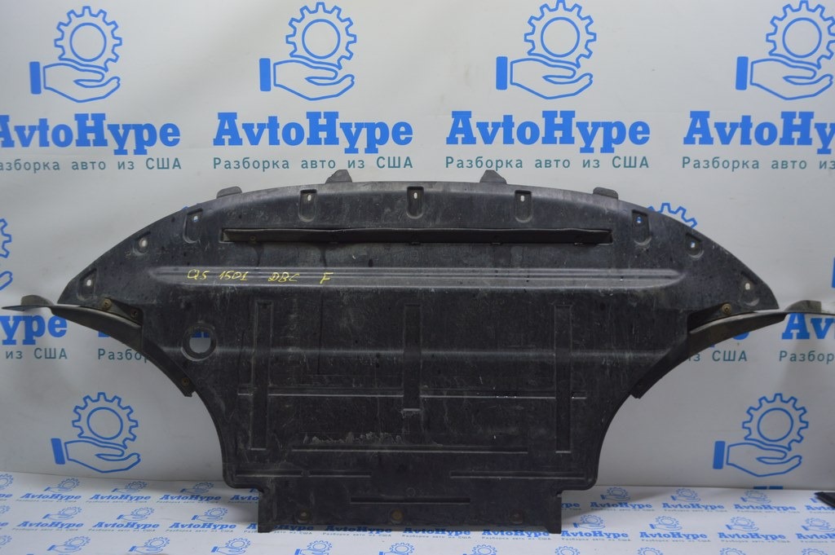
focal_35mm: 30
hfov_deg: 62.0
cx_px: 418
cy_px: 278
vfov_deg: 43.5
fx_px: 695
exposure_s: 1/25
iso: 400
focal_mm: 20
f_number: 5.6
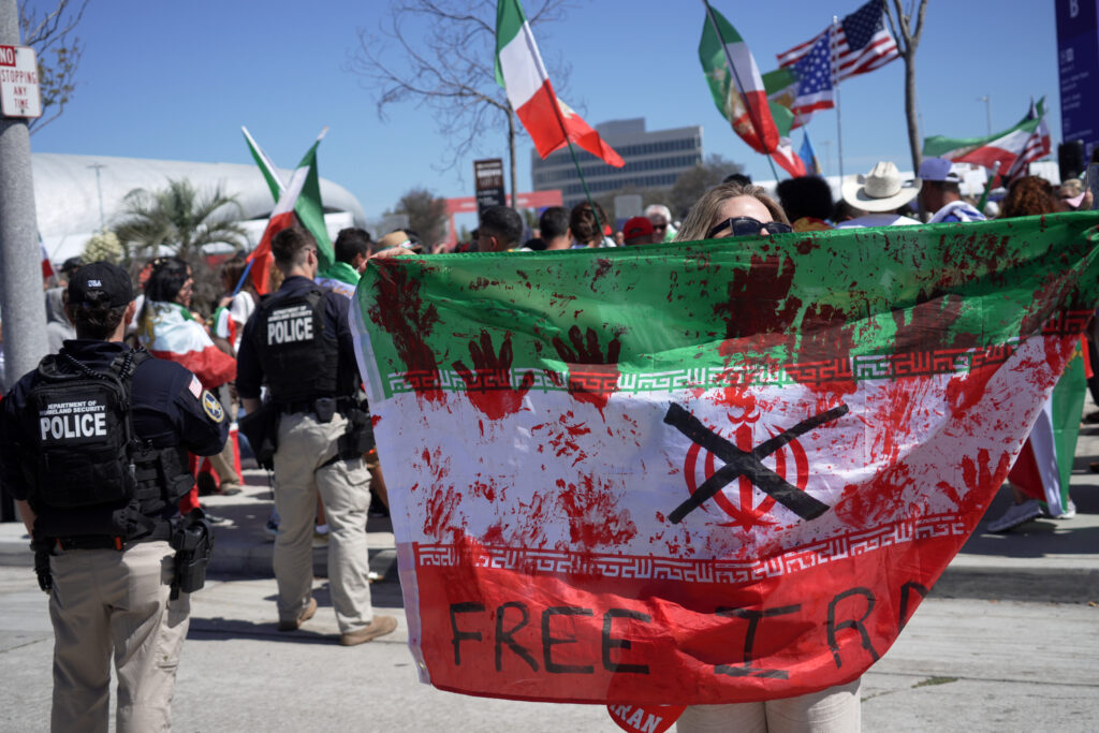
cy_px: 366
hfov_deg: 43.6
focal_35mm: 45
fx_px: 1374
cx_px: 550
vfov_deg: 29.9
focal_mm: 45
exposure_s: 1/3200
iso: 200
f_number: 4.5
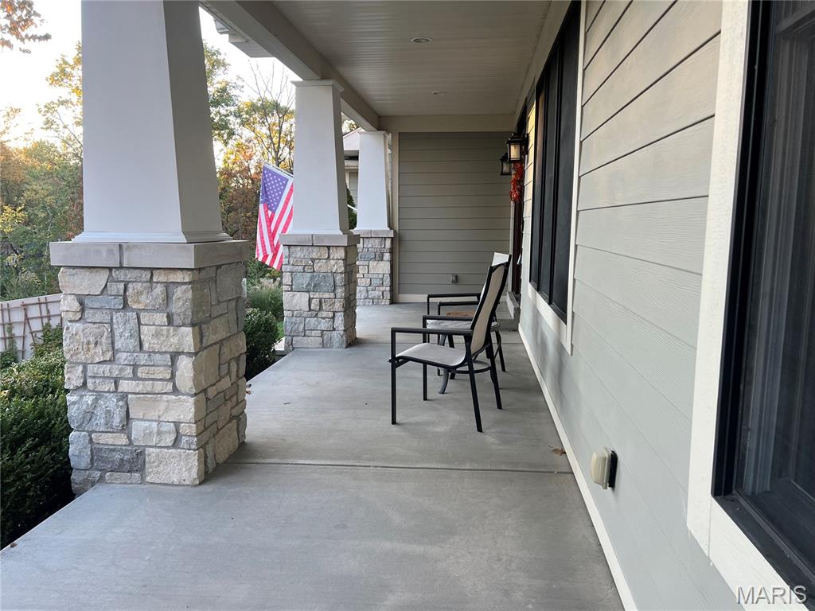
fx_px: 612
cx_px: 408
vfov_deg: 53.1
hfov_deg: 67.3
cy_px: 306
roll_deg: -0.2
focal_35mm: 26
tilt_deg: -7.3
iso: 64
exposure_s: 1/121
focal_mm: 5.7
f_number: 1.5
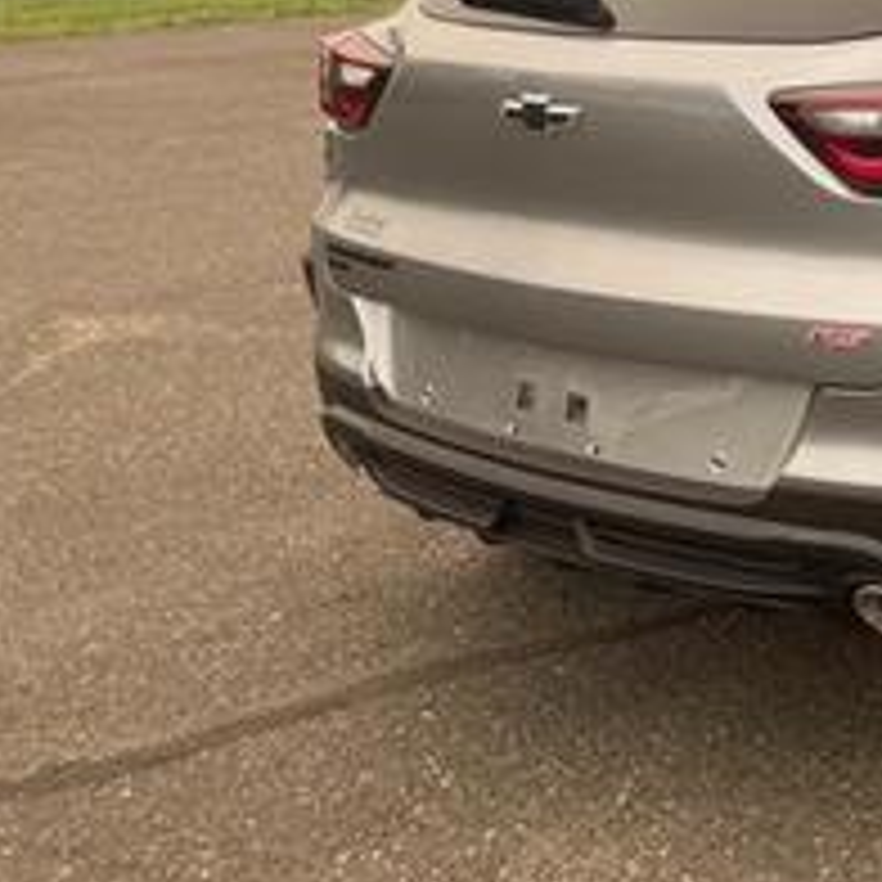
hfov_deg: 26.4
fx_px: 1701
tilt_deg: -11.9
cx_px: 1012
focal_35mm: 59
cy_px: 270
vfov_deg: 28.8
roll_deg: +2.4
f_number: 1.6
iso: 32
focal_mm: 4.2
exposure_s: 1/500
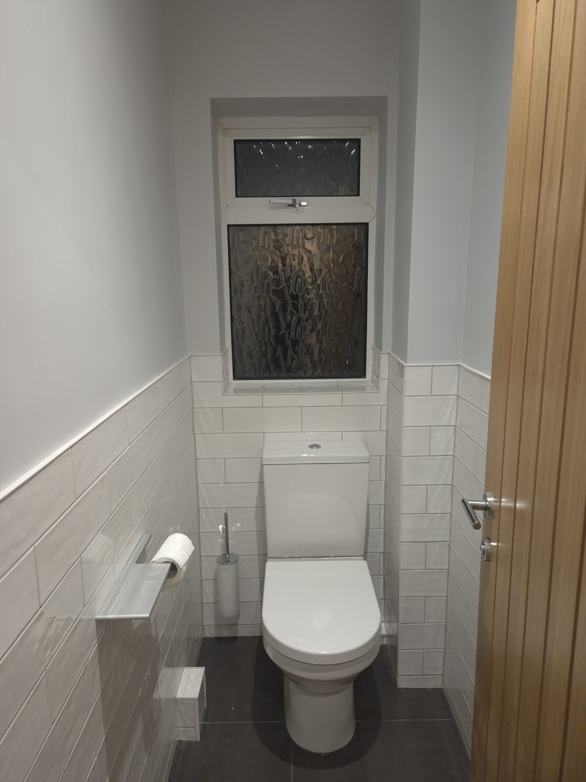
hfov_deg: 58.9
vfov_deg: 73.9
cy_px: 391
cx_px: 293
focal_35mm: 23
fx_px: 519
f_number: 1.8
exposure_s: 1/50
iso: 320
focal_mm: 5.4
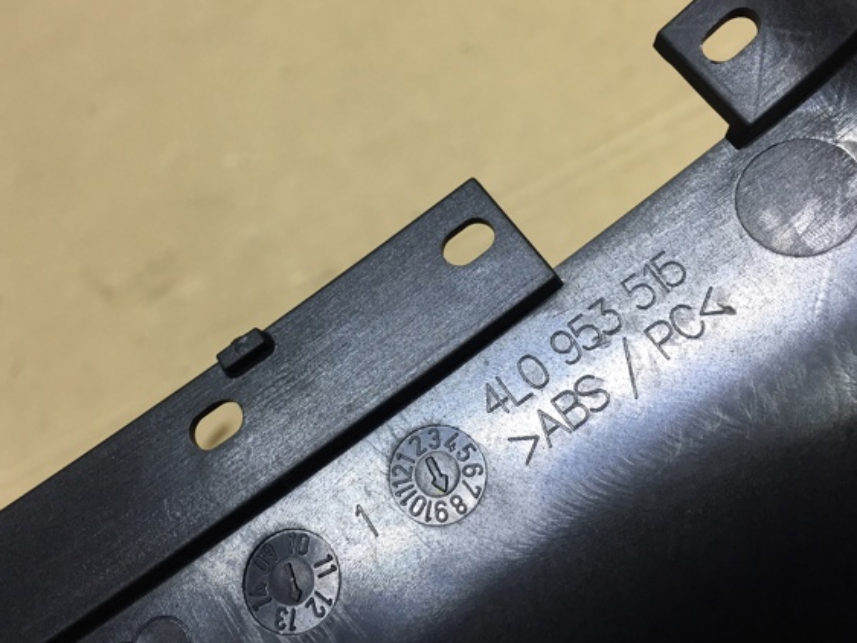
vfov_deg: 42.9
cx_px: 428
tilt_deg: -46.5
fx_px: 817
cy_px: 286
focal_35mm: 33
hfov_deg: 55.3
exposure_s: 1/33
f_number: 2.2
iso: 50
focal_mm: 4.15
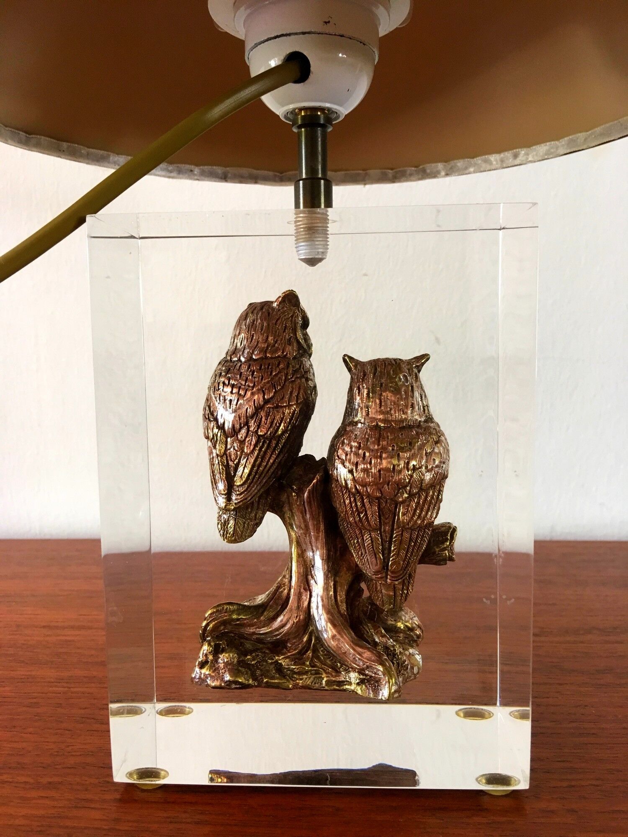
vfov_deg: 61.7
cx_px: 314
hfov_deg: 48.2
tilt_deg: -7.4
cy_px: 418
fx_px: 701
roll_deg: +2.6
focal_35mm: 29
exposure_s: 1/33
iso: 125
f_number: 2.2
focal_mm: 4.15
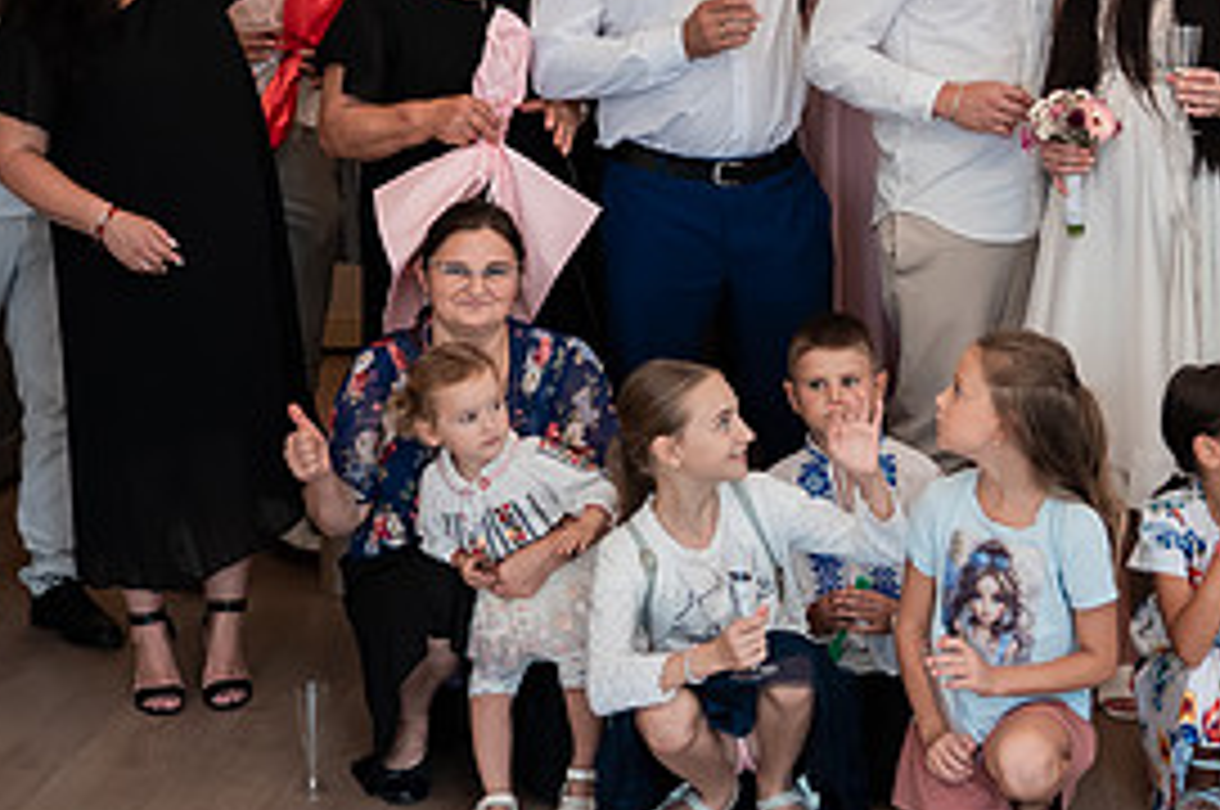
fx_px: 2471
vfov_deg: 18.5
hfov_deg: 27.0
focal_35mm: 73
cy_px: 178
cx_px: 1025
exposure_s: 1/200
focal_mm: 28
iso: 1600
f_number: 2.8
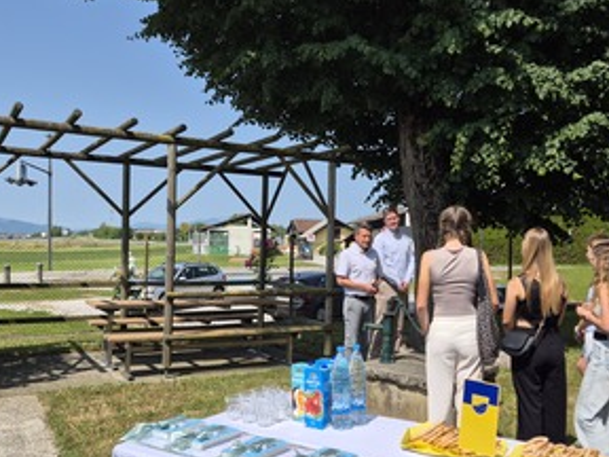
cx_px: 321
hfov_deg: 51.3
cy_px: 248
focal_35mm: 36
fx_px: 633
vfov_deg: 39.6
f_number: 1.8
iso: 25
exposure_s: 1/2152
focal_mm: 5.4
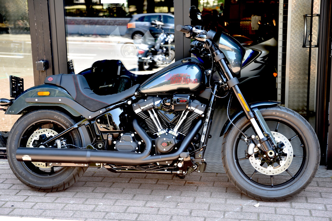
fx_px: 517
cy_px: 110
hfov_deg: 35.6
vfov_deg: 24.2
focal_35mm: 56
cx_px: 166
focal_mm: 56
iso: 100
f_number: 3.2
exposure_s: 1/60
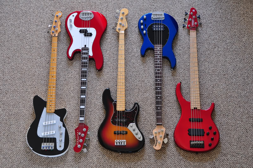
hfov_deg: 27.0
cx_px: 126
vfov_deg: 18.1
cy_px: 84
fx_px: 527
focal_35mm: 75
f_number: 8
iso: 200
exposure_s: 1/3
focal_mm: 50
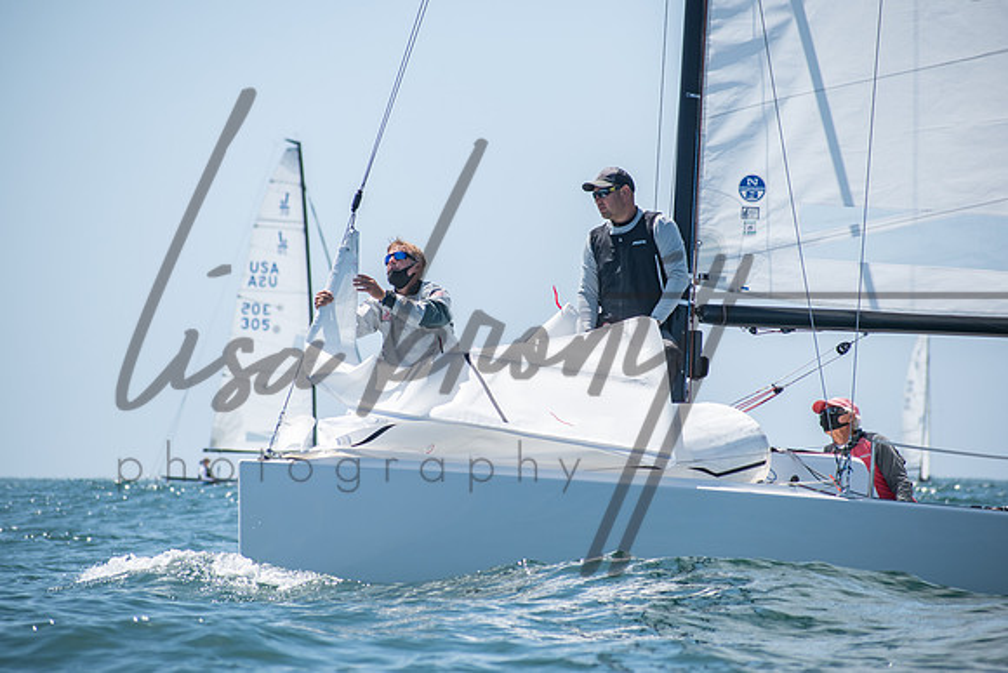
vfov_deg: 5.3
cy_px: 337
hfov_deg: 7.9
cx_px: 497
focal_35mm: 261
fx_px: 7312
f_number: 6.3
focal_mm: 170
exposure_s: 1/1000
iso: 200
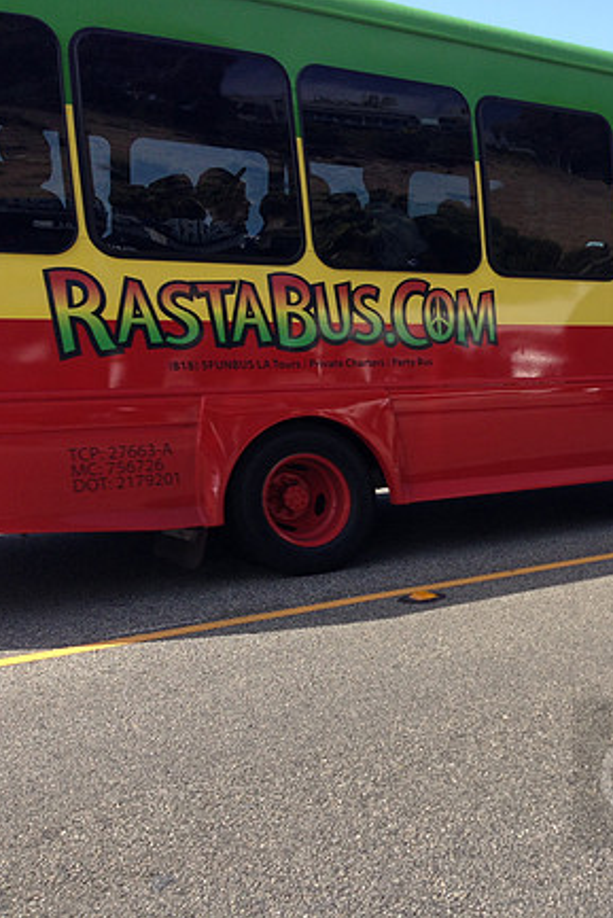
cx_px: 573
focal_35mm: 46
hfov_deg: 28.0
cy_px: 459
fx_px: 1174
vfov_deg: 42.7
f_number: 2.4
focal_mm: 4.13
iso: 50
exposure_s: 1/695
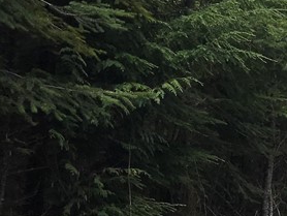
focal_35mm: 103
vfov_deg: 14.4
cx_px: 463
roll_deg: -1.4
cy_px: 105
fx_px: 855
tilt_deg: +11.3
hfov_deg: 16.8
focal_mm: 3.99
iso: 20
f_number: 1.8
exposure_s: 1/1153
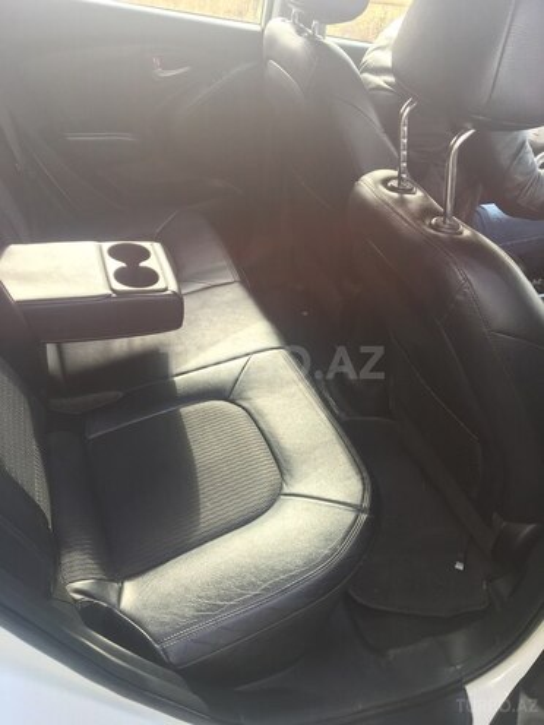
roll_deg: -8.3
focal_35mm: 29
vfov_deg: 61.7
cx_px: 272
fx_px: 608
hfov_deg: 48.2
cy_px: 362
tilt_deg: -39.0
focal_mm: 4.15
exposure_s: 1/100
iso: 32
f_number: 2.2
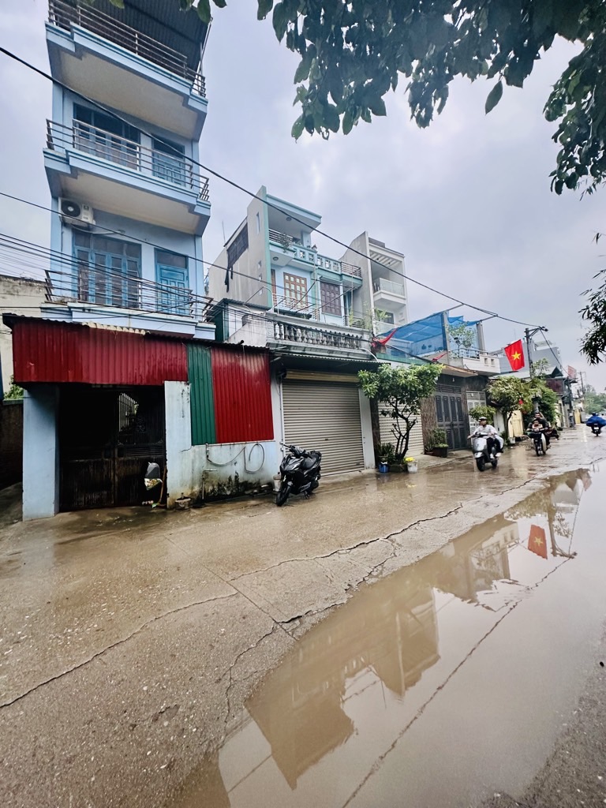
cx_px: 303
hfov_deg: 85.7
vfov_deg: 102.1
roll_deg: +3.5
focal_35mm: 14
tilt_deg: +7.2
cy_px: 404
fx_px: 327
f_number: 2.2
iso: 320
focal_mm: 2.22
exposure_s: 1/60
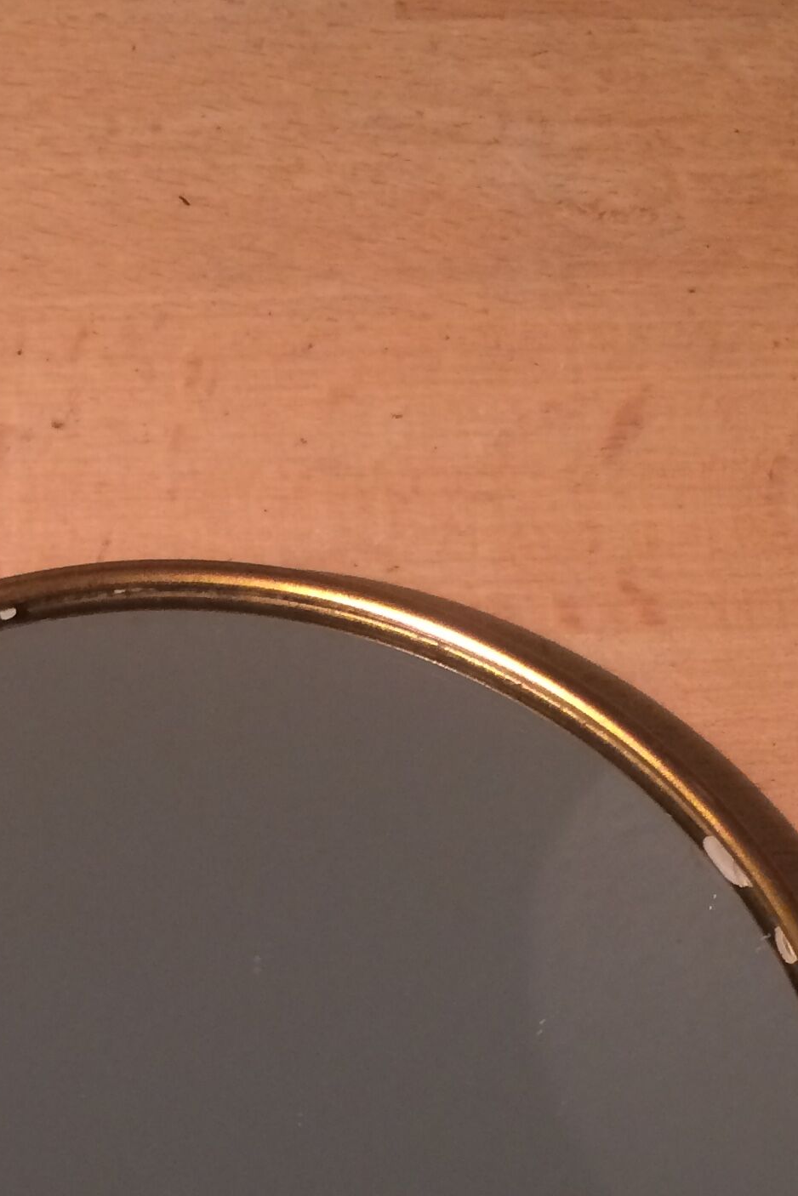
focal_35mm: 70
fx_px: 2326
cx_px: 226
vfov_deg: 27.7
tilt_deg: -69.3
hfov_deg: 19.4
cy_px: 1101
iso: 125
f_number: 2.2
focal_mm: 4.15
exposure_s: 1/33
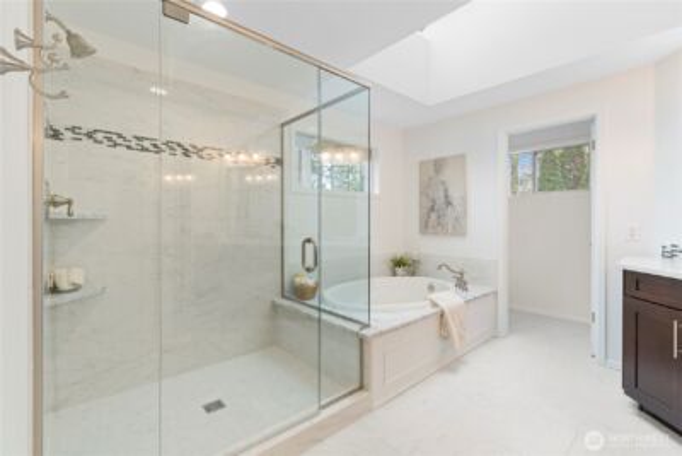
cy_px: 228
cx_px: 341
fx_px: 303
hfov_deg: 96.7
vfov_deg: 73.8
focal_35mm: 16
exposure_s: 1/4
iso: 125
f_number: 8
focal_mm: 16
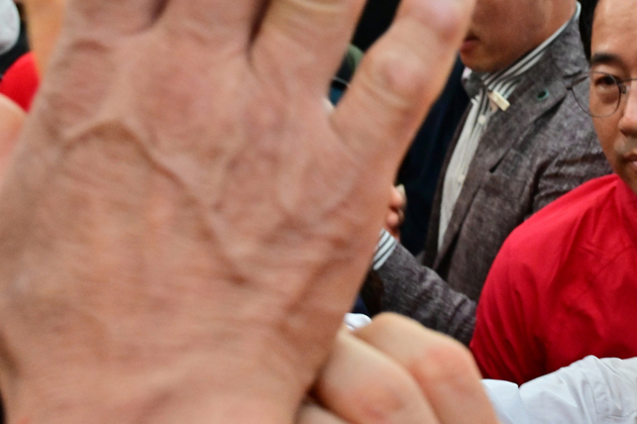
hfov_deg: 32.0
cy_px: 243
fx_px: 1079
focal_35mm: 61
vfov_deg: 22.2
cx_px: 511
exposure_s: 1/320
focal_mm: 28
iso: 4000
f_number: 7.1
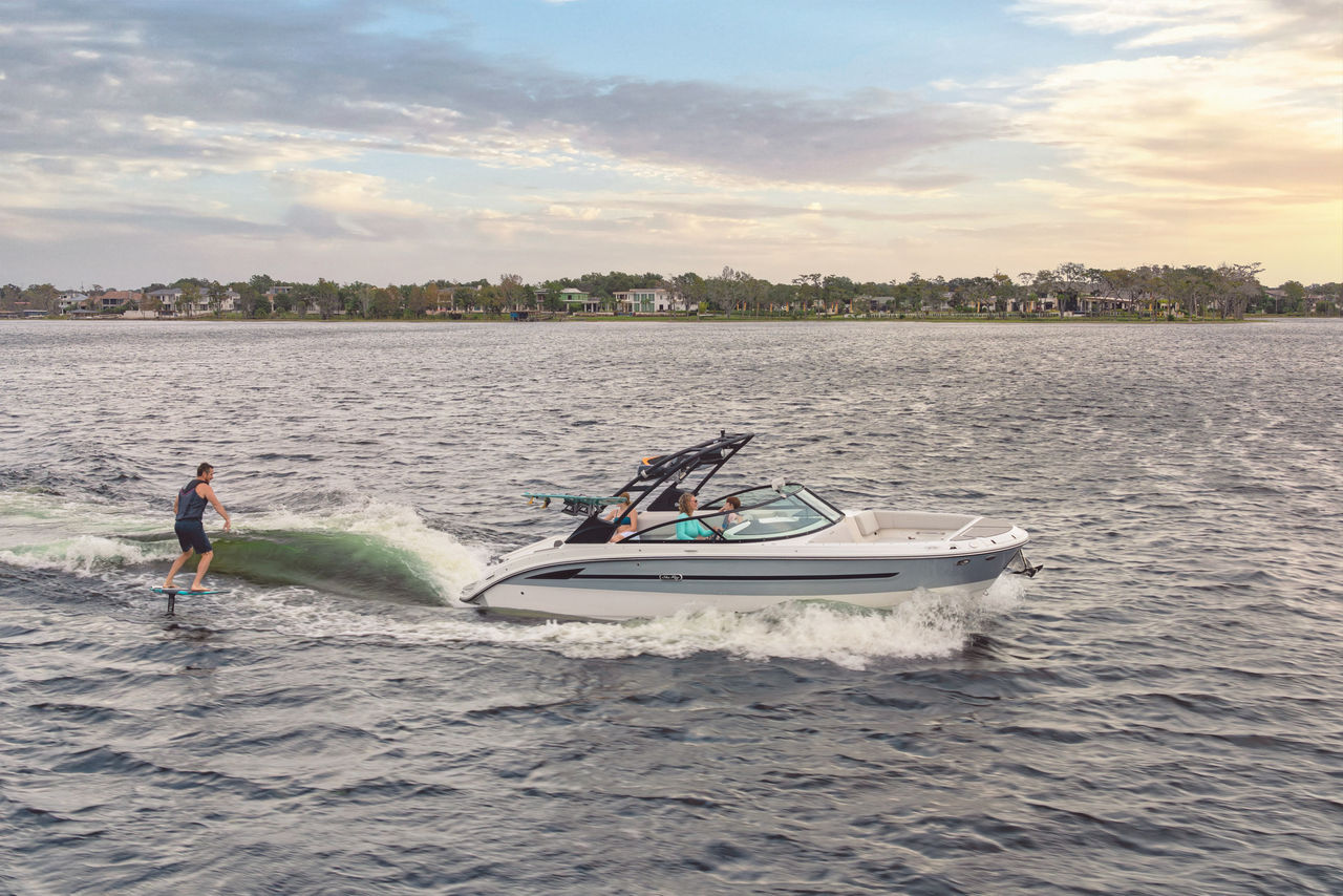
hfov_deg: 51.9
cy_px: 448
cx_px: 672
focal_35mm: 37
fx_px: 1381
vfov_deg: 36.0
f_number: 8
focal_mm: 37
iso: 800
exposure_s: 1/100
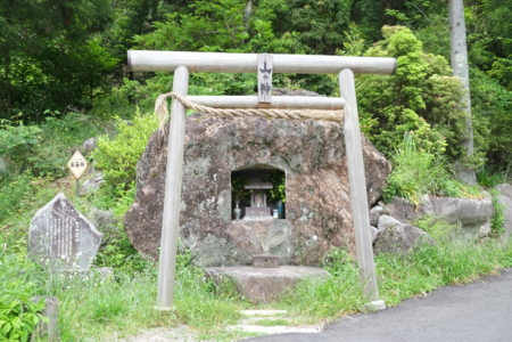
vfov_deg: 33.4
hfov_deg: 48.5
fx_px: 569
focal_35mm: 40
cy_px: 171
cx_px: 256
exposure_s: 1/150
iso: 200
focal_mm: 26.5
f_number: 4
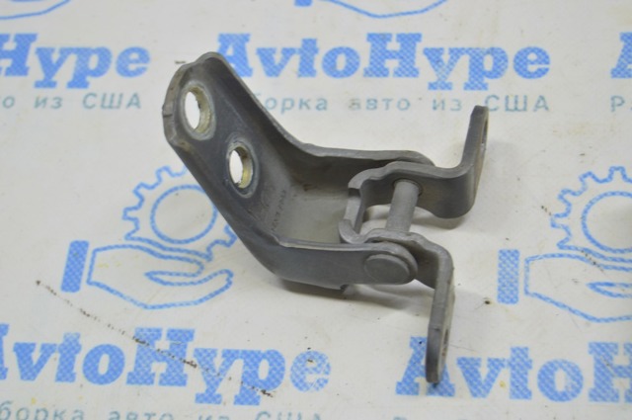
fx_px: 1315
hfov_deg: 27.0
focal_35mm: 75
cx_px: 316
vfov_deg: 18.1
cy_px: 210
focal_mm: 50
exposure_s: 1/20
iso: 400
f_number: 5.6
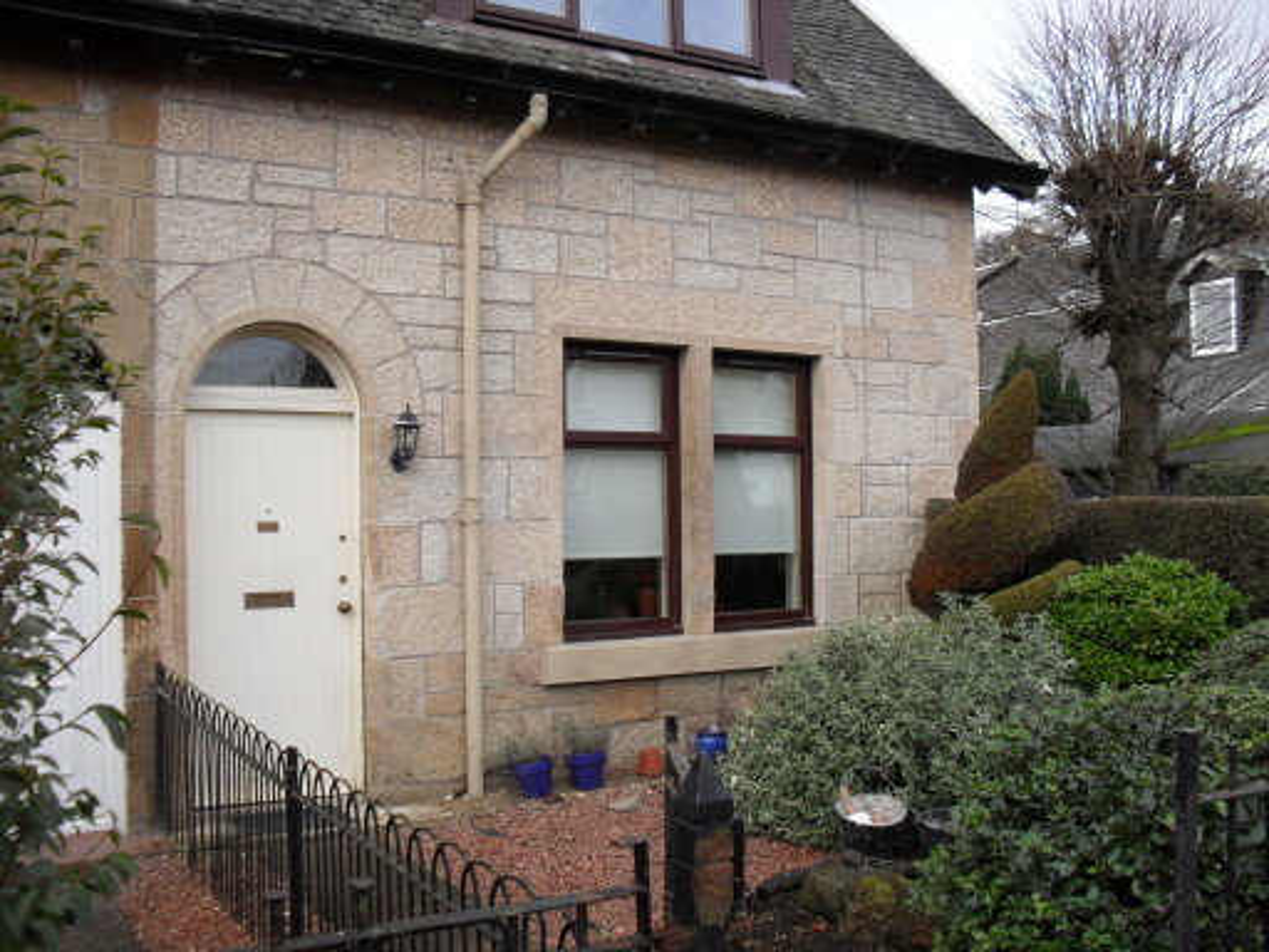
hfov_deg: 52.6
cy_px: 476
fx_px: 1283
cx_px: 634
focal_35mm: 35
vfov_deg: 40.7
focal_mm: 6.3
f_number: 3.2
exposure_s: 1/180
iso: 100
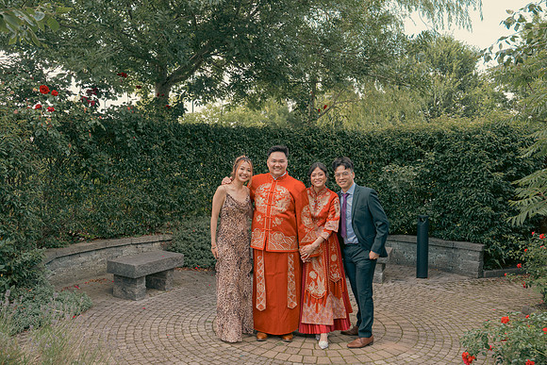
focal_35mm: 33
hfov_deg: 57.2
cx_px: 274
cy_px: 182
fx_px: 502
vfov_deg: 40.0
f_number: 5.6
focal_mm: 33
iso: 500
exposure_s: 1/160
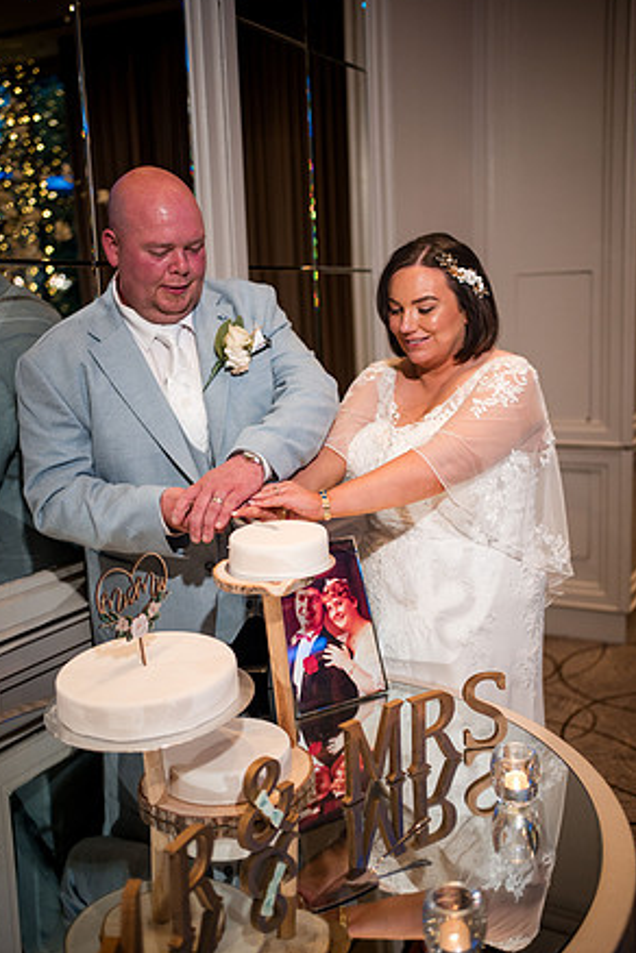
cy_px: 474
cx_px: 314
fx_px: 954
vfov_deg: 53.1
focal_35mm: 36
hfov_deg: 36.9
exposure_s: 1/250
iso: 800
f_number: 1.8
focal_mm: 35
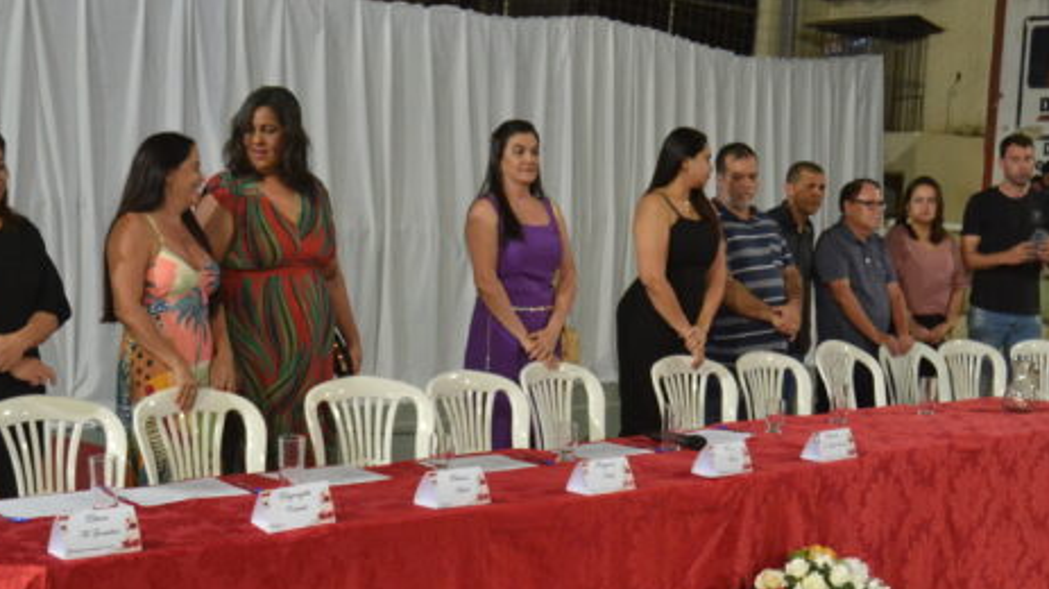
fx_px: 1557
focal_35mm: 56
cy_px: 437
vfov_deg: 21.3
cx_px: 526
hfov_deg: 37.2
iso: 1600
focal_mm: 22
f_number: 3.5
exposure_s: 1/60
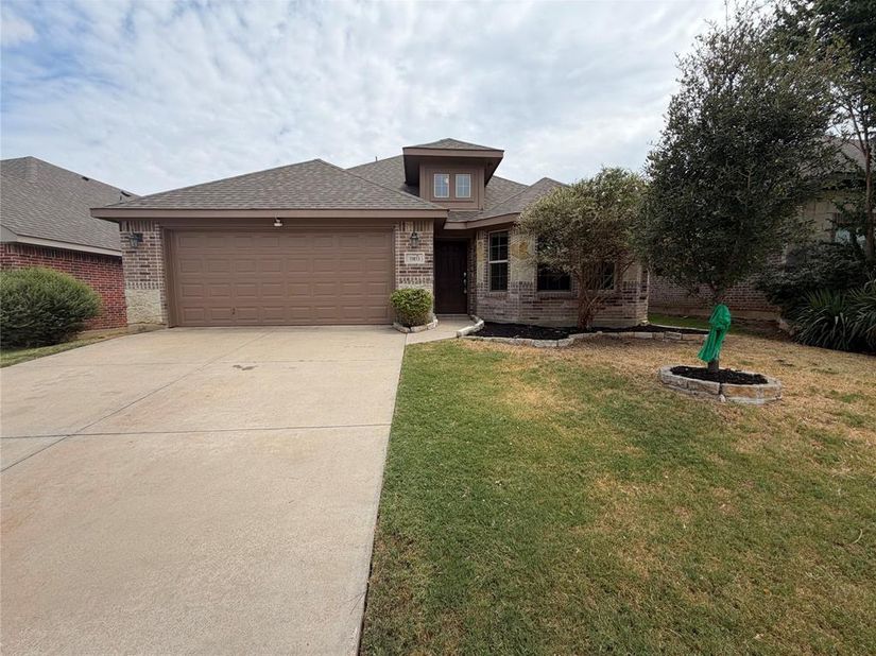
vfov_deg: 85.6
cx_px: 438
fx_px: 354
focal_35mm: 14
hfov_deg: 102.1
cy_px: 328
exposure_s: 1/928
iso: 20
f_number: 2.2
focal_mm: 2.22
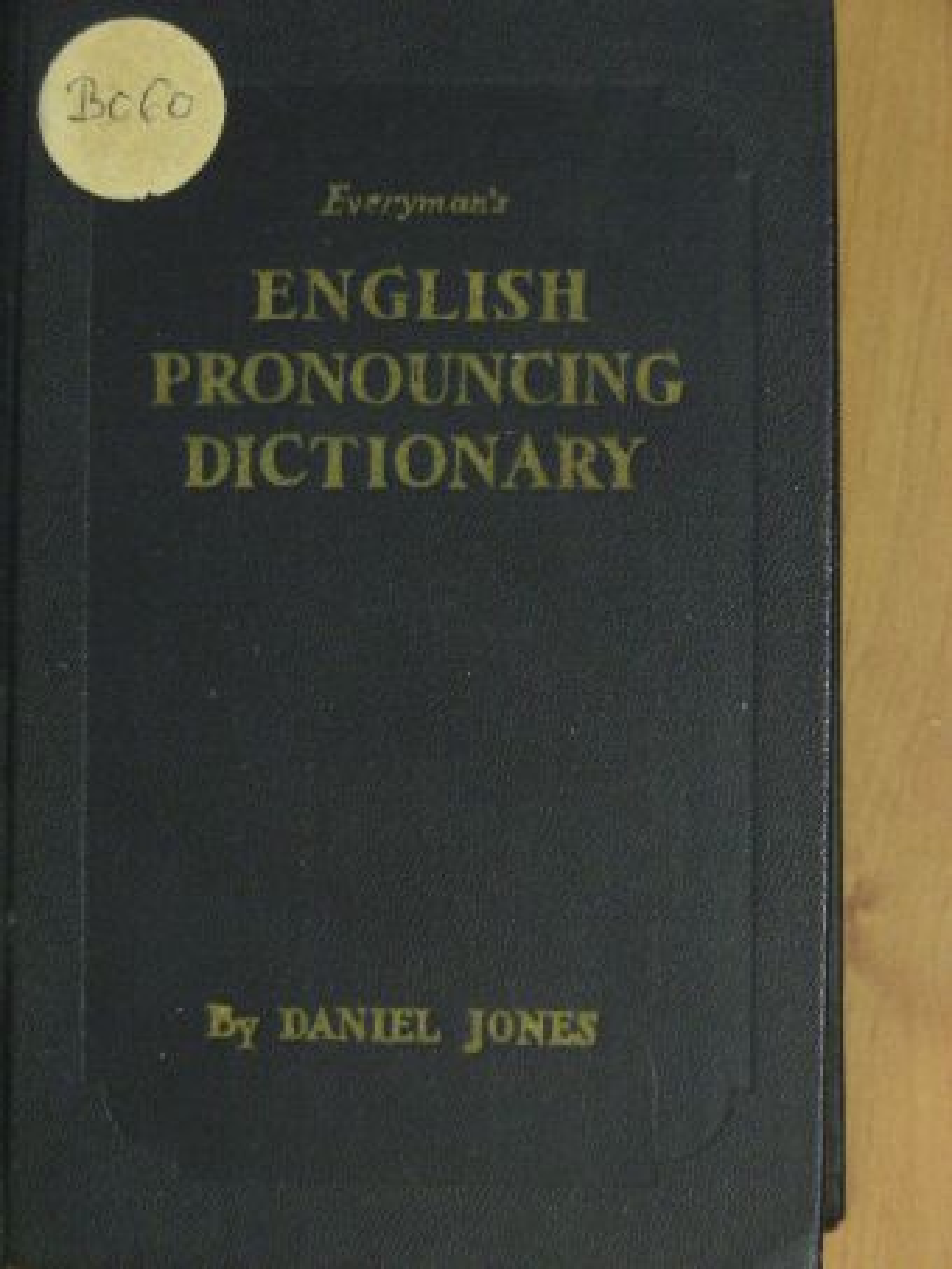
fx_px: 3189
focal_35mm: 87
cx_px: 476
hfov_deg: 17.0
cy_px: 634
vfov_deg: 22.5
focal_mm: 14.6
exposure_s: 1/15.6
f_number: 3.5
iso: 200
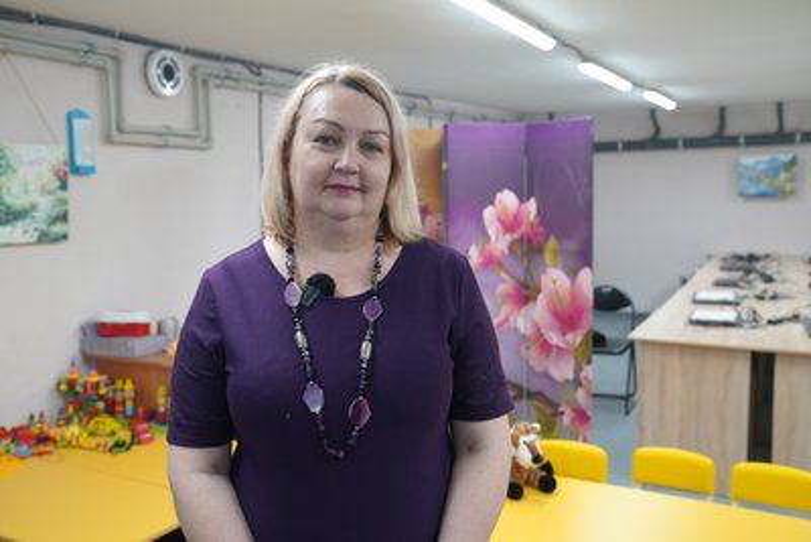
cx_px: 406
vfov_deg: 36.9
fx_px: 811
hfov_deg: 53.1
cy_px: 271
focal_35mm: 36
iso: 1250
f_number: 4
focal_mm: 36
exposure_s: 1/160
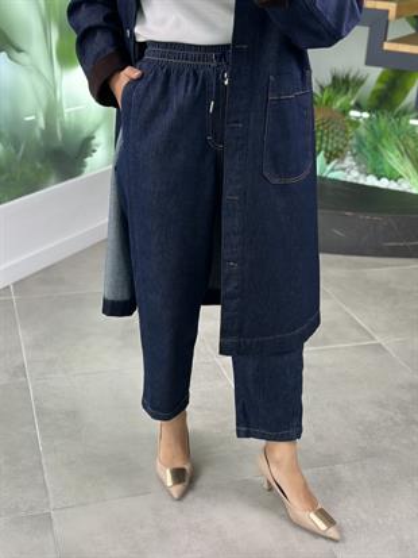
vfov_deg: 39.6
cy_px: 279
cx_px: 209
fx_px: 772
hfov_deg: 30.3
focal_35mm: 48
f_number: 1.78
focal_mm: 6.86
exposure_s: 1/100
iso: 80
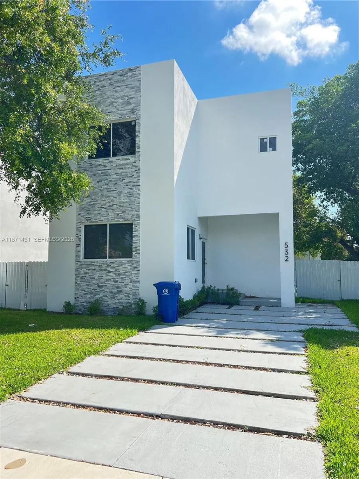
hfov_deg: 53.1
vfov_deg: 67.3
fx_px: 359
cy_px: 240
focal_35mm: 26
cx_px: 180
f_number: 1.5
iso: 50
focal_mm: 5.7
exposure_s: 1/2008
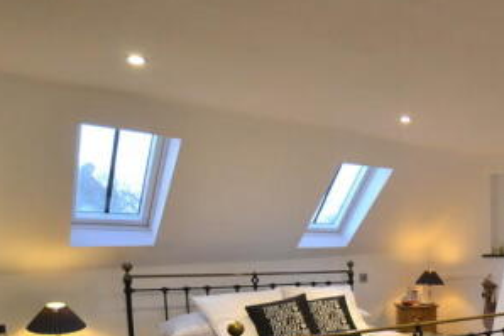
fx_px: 462
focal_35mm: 33
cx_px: 463
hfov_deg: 50.1
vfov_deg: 36.8
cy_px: 318
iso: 720
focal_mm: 10
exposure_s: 1/60
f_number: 3.5
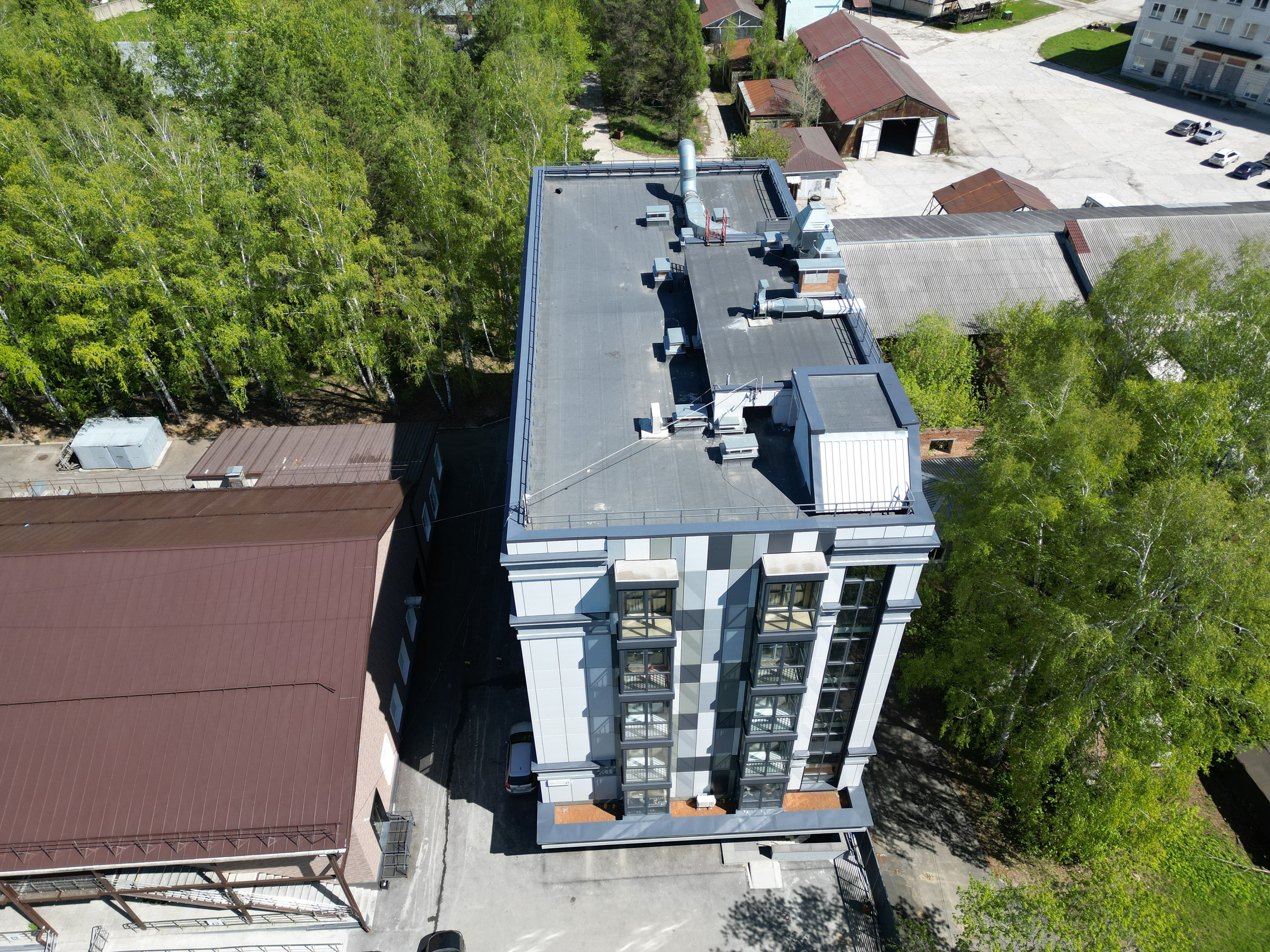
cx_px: 635
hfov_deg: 71.6
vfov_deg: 56.8
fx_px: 881
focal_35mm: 24
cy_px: 476
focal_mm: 6.72
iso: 110
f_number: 1.7
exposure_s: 1/2000
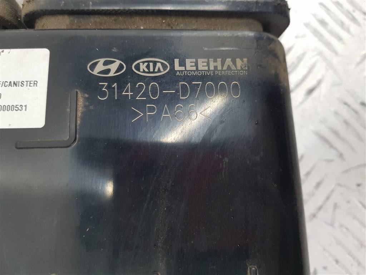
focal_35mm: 26
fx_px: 275
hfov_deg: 67.3
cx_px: 183
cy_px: 138
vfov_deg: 53.1
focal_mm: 4.2
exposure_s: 1/100
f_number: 1.7
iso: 250
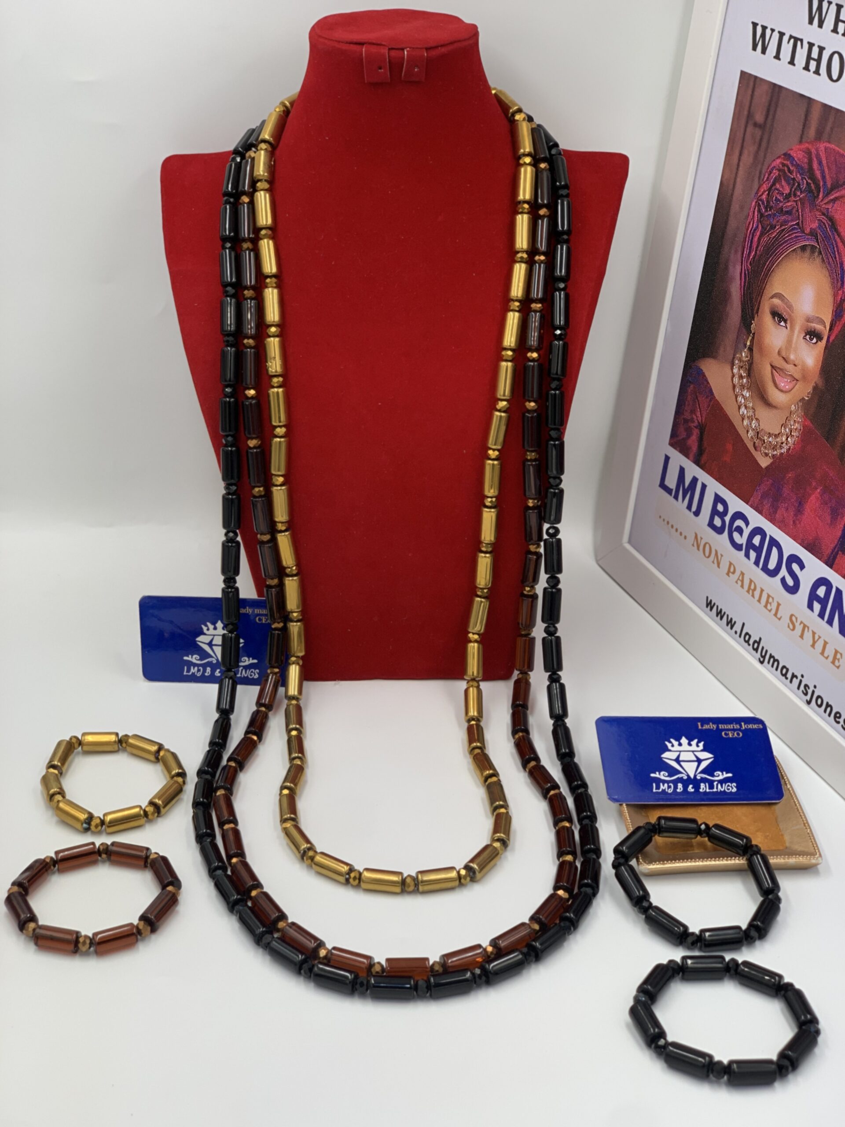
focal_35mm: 52
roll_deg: +0.1
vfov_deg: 36.8
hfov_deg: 28.0
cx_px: 422
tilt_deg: -28.7
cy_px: 564
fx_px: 1692
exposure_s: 1/97
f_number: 2.4
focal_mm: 6
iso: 25
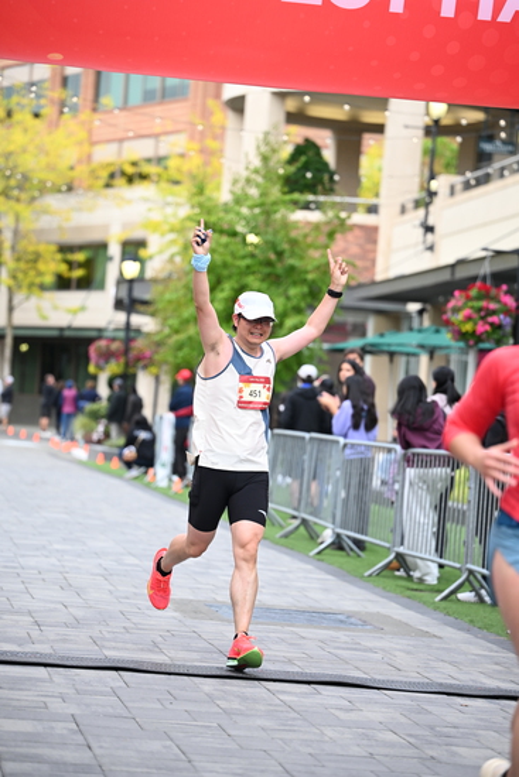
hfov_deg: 13.8
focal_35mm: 99
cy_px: 388
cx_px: 260
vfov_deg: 20.6
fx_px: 2139
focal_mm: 99
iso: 1000
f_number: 2.8
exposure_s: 1/1600
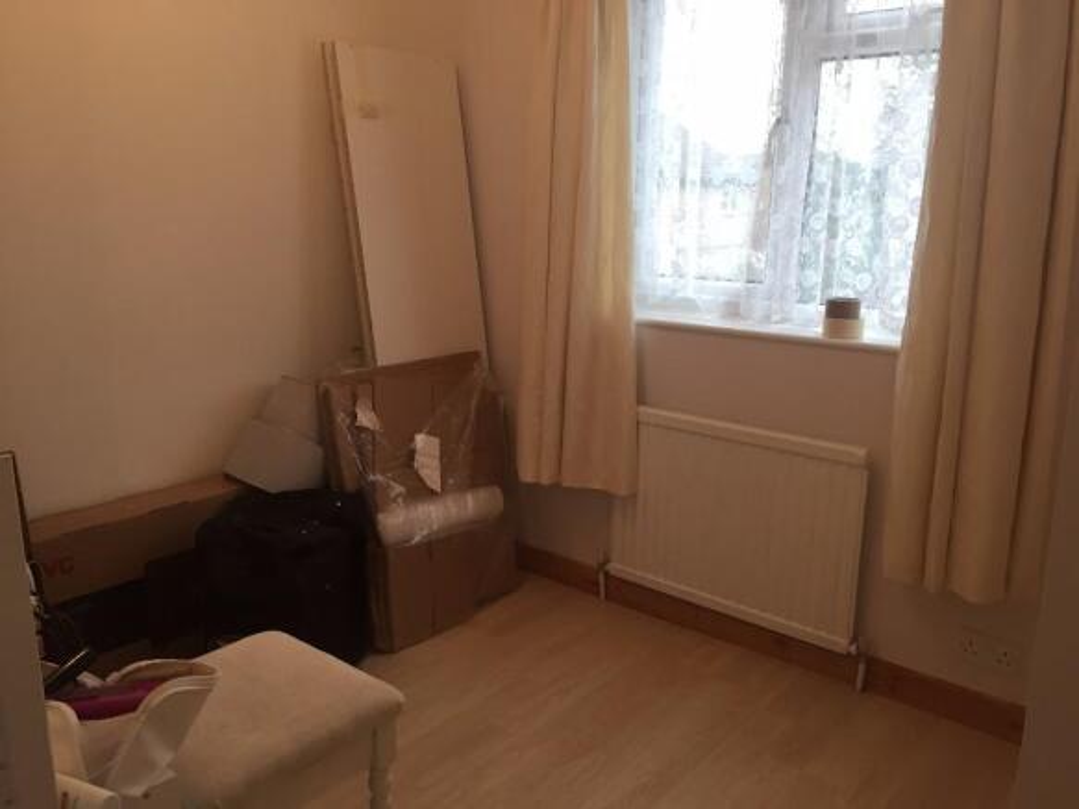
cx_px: 540
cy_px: 404
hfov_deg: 61.7
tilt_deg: -13.3
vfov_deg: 48.2
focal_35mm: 29
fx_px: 904
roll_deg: -0.7
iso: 40
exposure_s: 1/33
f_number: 2.2
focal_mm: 4.15
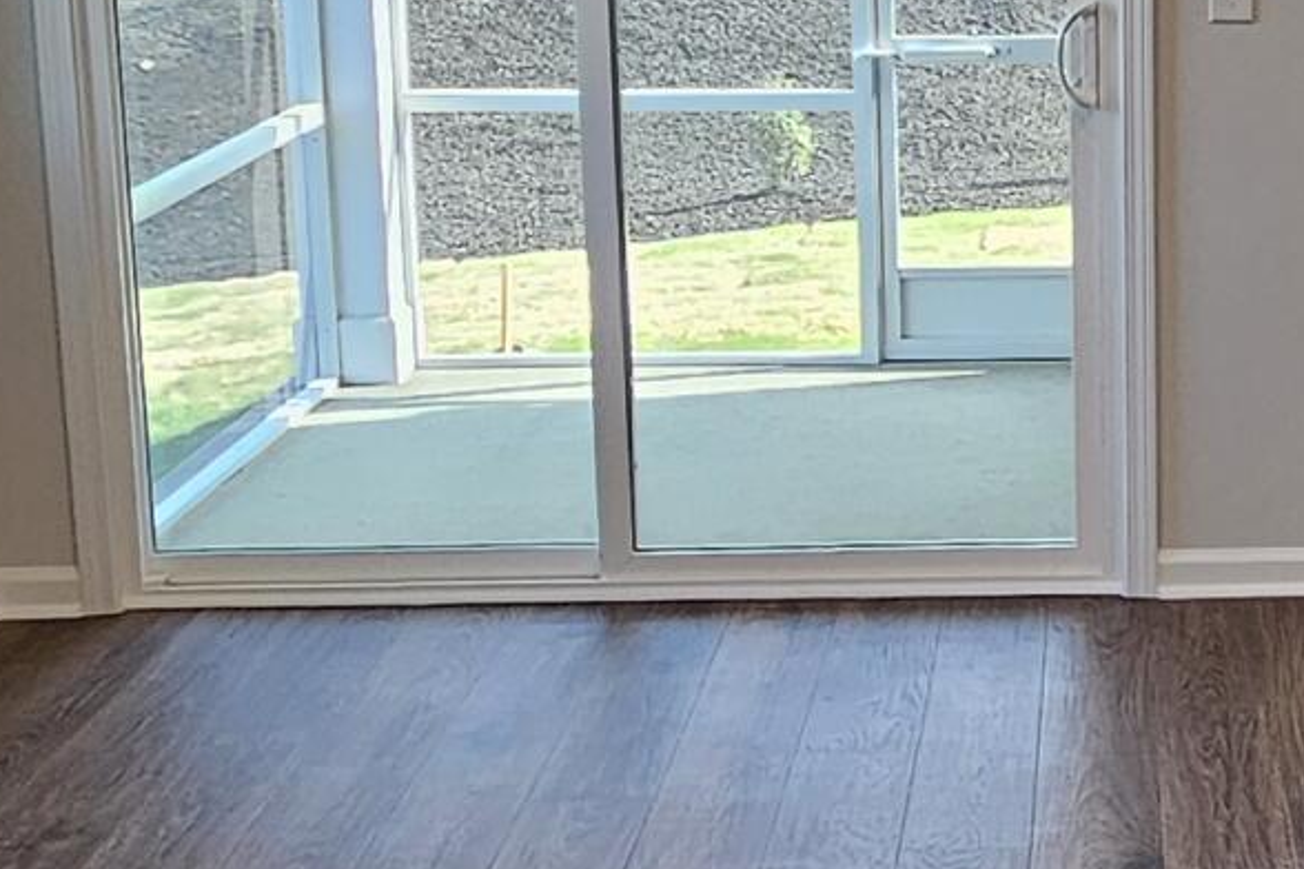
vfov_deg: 19.6
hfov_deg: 27.2
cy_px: 228
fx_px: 2499
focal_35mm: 69
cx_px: 1377
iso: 64
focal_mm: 2.2
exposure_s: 1/60
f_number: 2.2
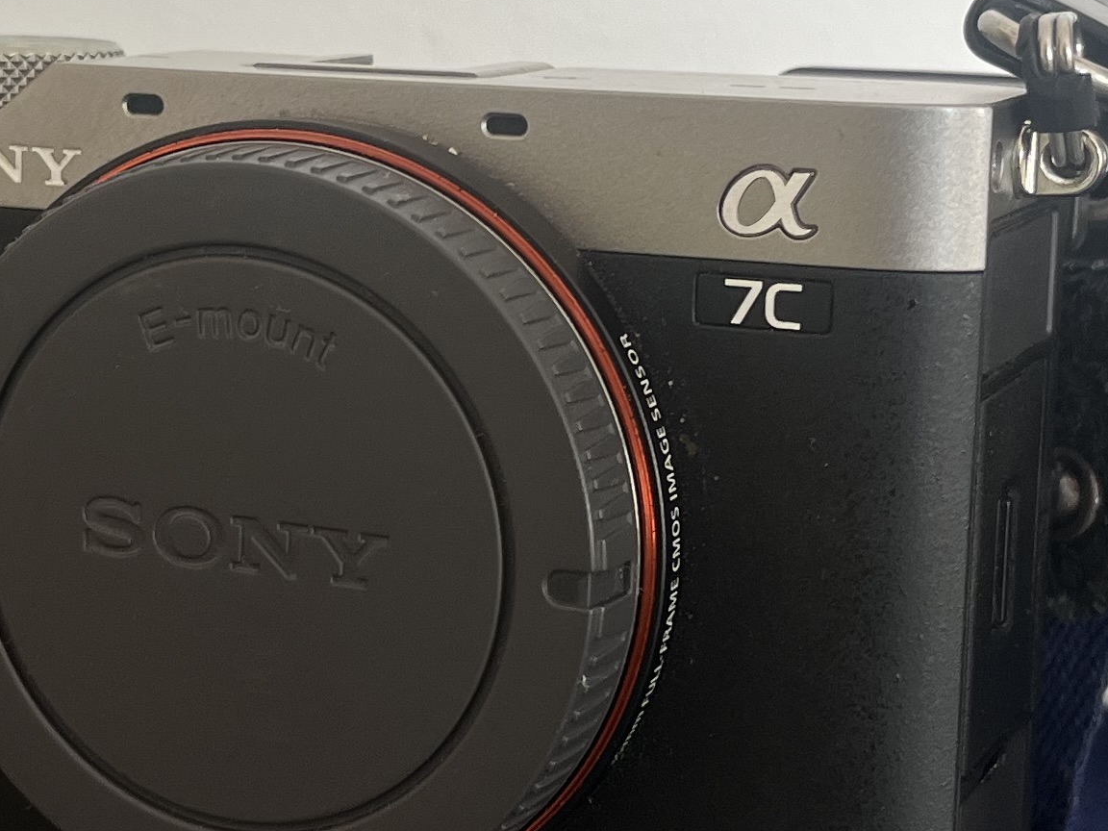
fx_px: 2913
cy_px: 316
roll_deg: -0.6
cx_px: 338
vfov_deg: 16.2
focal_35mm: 91
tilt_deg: -9.6
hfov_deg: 21.4
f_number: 1.6
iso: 80
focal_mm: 5.1
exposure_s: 1/121
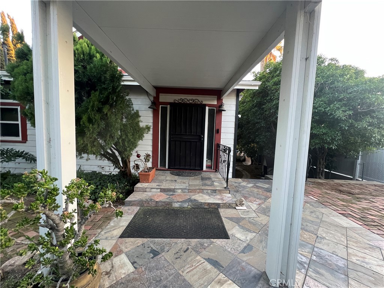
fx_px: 144
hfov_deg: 106.2
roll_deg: -1.6
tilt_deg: -3.2
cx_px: 192
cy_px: 144
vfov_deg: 89.9
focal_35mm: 13
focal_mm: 1.57
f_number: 1.8
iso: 250
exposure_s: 1/76
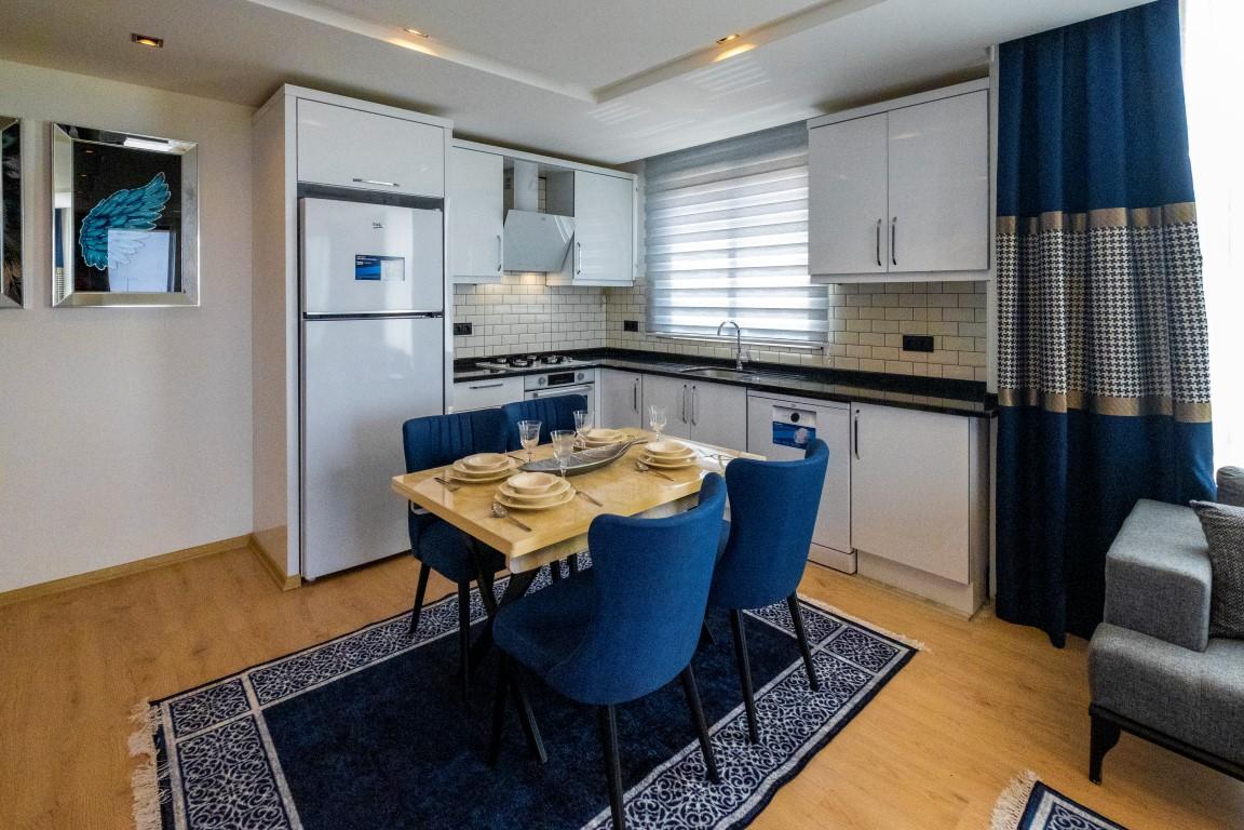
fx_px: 518
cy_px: 415
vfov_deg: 77.3
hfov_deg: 100.4
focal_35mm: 15
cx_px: 622
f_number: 8
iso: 10000
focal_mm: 10
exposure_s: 1/640
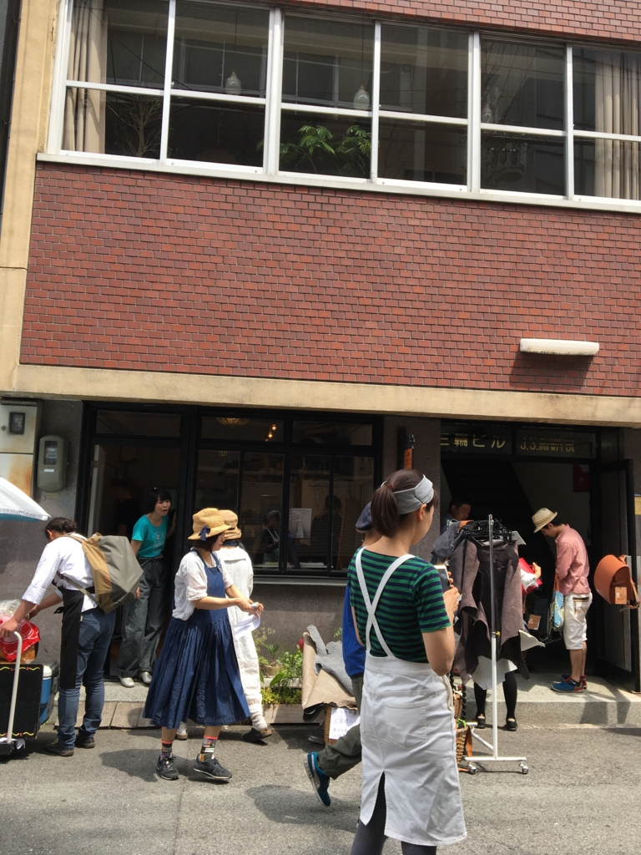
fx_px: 716
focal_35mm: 29
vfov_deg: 61.7
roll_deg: -0.4
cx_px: 320
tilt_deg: +8.0
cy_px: 428
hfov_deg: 48.2
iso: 25
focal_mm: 4.15
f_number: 2.2
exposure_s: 1/549
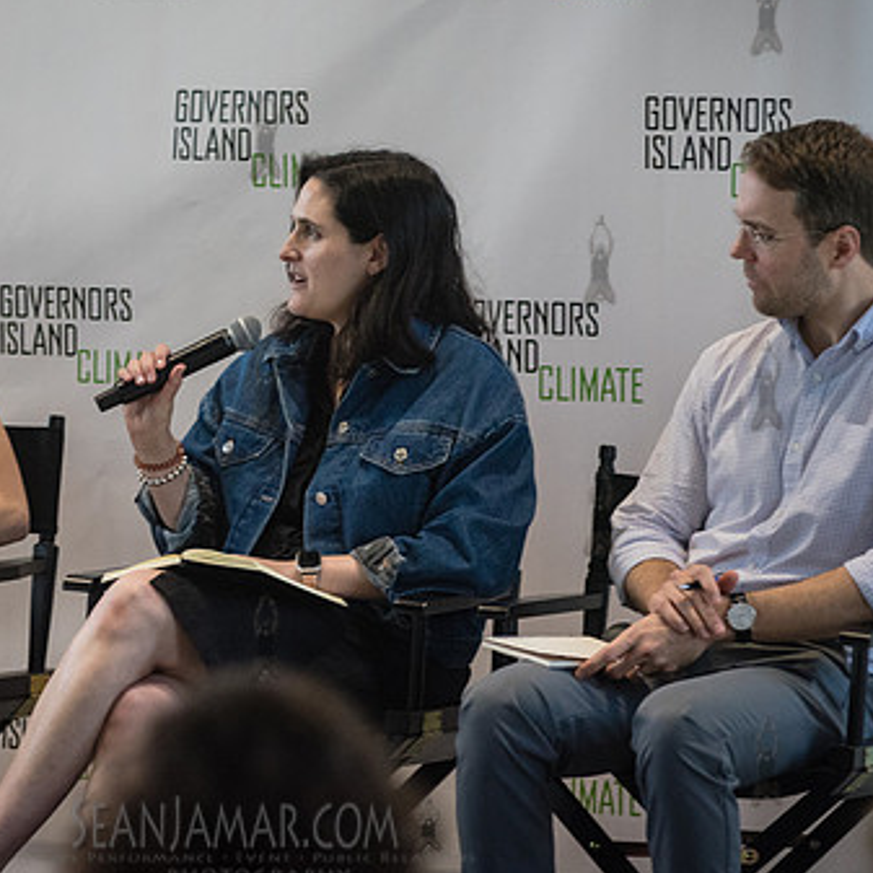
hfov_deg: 7.7
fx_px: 6477
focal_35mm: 227
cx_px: 264
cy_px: 385
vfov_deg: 7.7
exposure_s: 1/400
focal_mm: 155
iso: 4000
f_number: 4
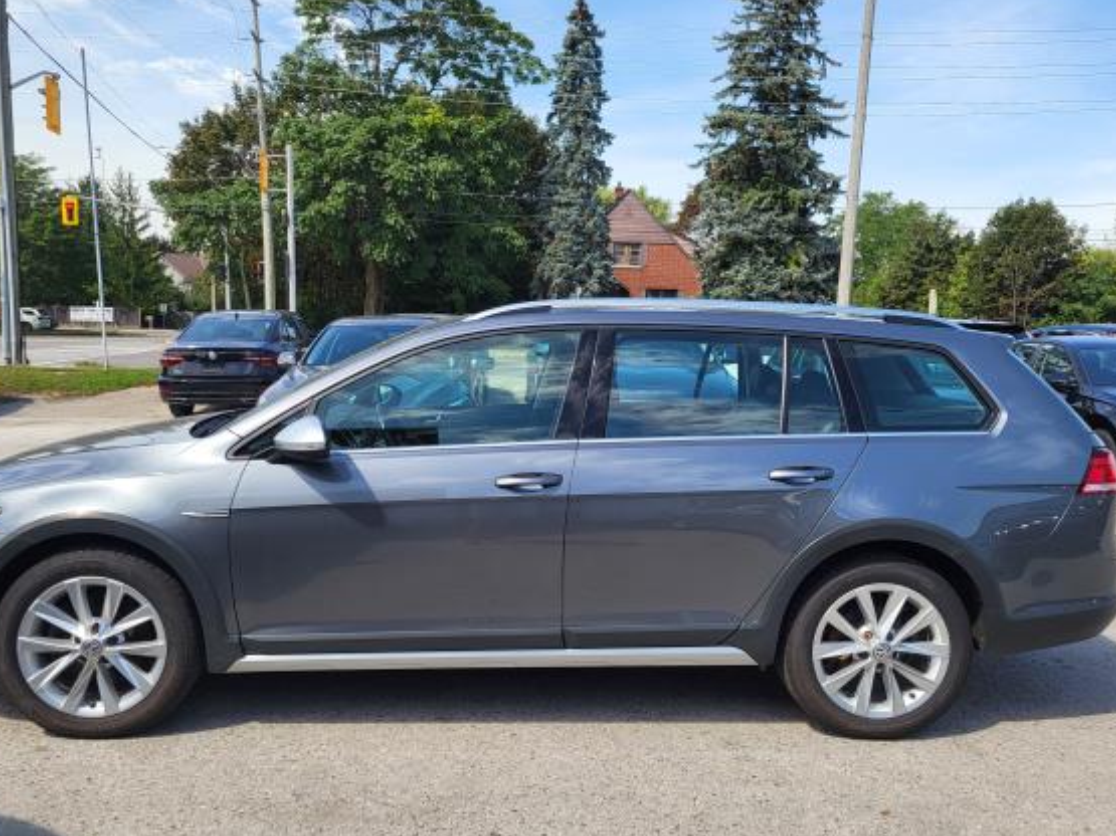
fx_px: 967
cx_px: 517
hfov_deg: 59.9
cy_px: 438
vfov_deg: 46.8
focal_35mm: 30
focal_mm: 5.4
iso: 40
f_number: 1.8
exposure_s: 1/1361
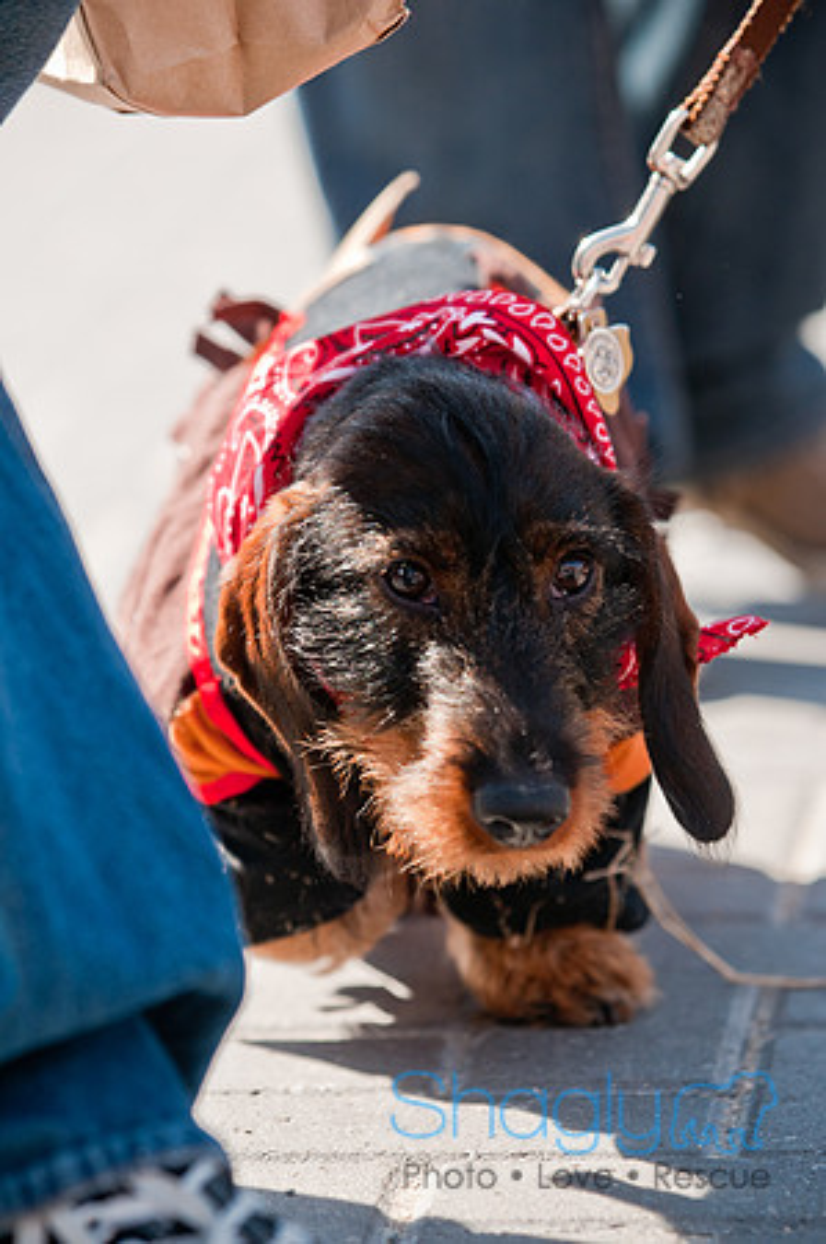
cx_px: 413
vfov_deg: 10.2
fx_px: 6985
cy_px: 622
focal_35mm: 202
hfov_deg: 6.8
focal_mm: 135
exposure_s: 1/500
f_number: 4
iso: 200
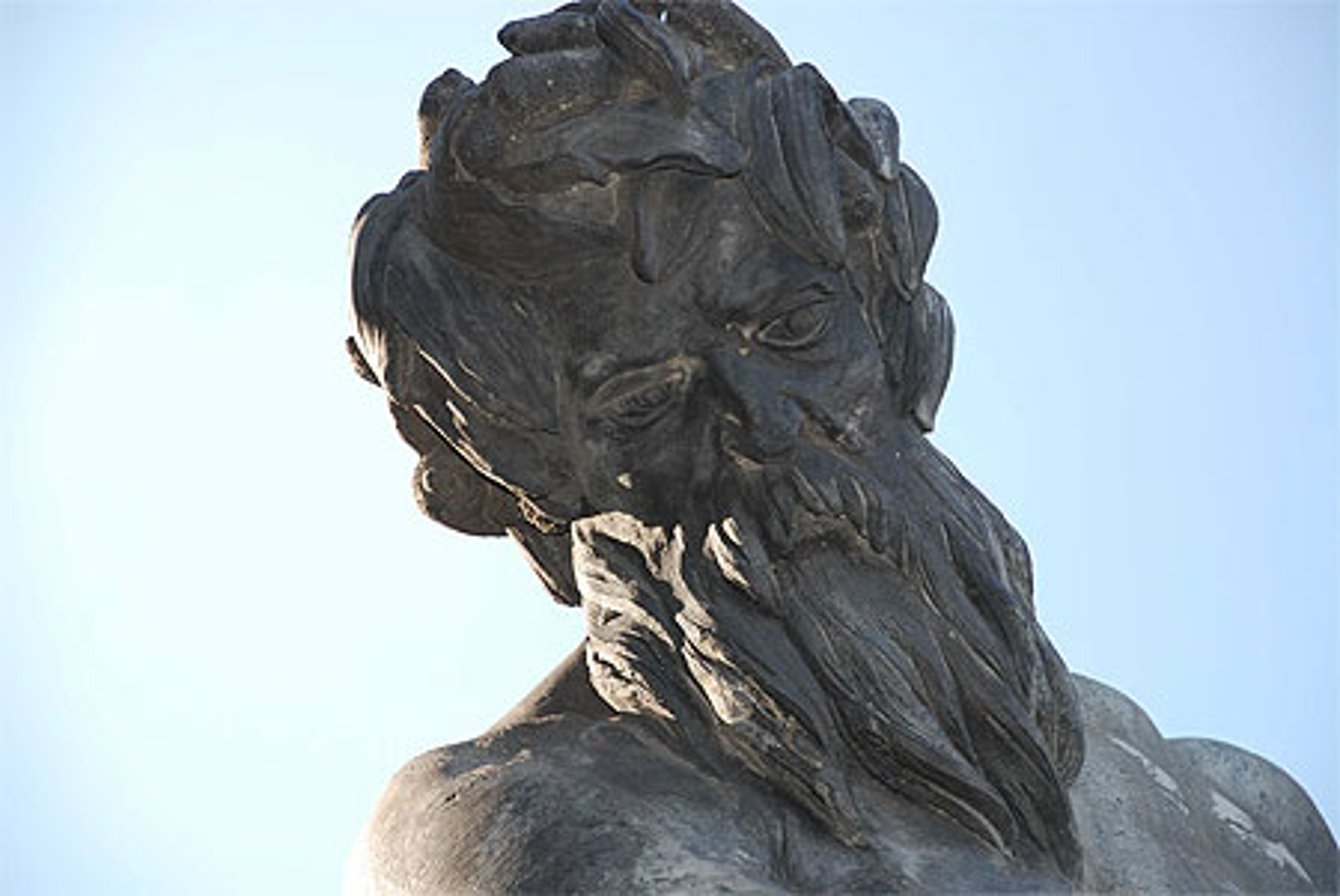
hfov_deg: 13.0
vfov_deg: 8.7
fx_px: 5868
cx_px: 670
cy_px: 448
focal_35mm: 158
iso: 200
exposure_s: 1/125
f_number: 5.6
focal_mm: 105
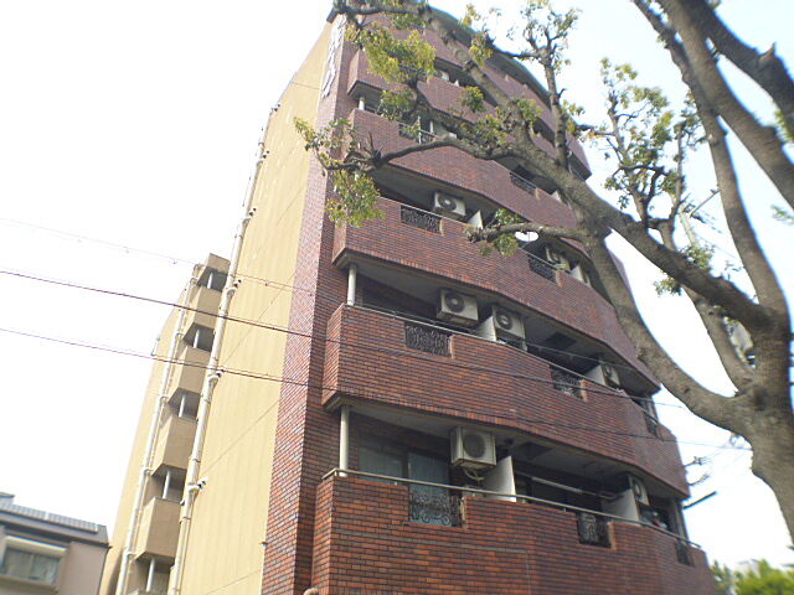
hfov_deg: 49.0
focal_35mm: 38
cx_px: 397
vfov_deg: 37.7
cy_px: 298
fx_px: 872
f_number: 3.2
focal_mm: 6.8
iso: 160
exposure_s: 1/250
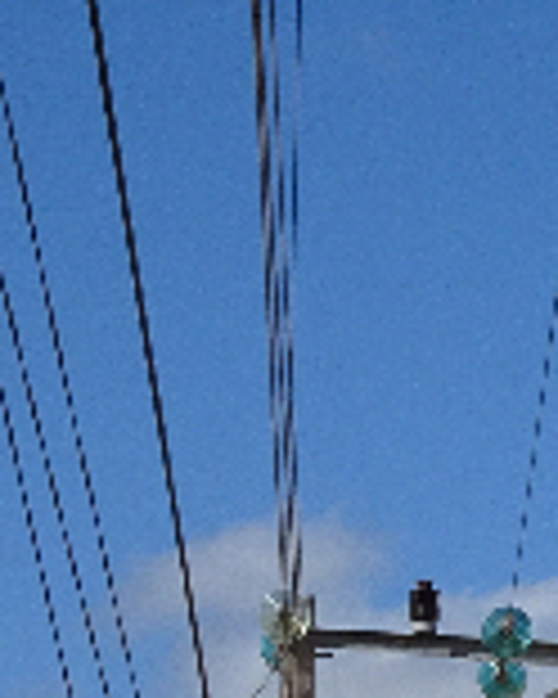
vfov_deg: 6.7
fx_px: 5821
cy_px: 1243
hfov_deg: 5.4
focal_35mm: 282
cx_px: 1174
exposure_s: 1/1000
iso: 80
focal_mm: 9.52
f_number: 4.5
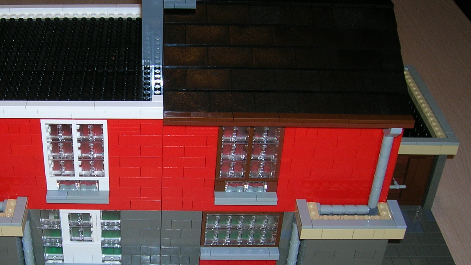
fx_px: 699
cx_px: 137
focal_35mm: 56
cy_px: 163
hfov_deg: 36.6
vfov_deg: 21.4
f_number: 2.9
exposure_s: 1/60.1
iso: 50
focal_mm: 5.8
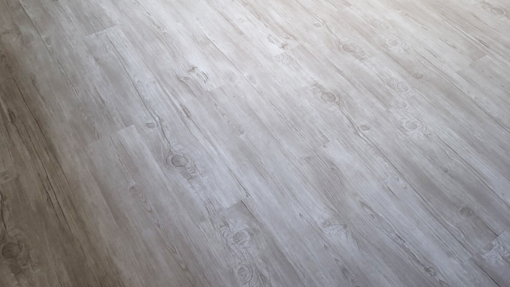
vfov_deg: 27.5
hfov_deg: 49.4
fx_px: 554
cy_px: 7
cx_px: 257
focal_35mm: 41
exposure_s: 1/40
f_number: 1.8
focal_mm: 4
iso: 25
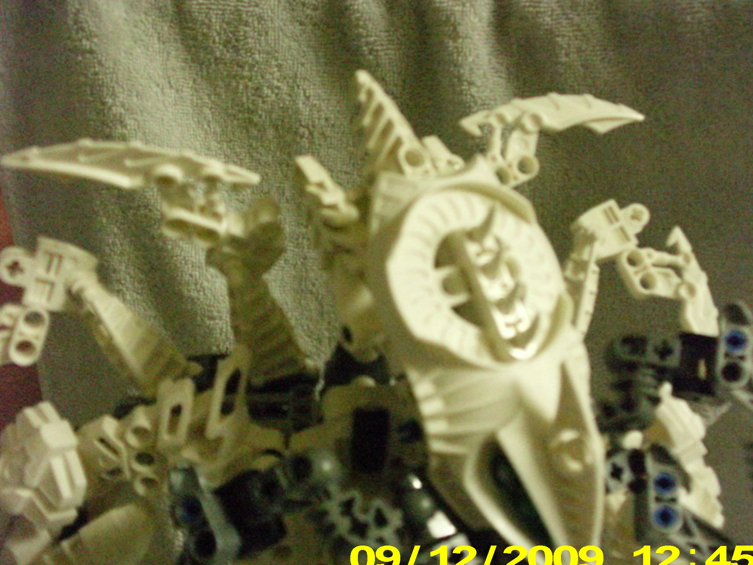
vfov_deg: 35.1
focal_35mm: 41
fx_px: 892
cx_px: 388
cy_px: 288
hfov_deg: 45.8
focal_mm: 6.3
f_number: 3.1
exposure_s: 1/24
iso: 1600
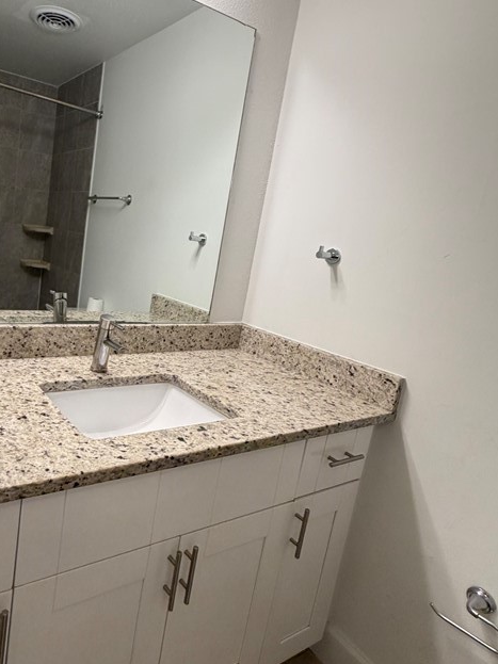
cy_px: 307
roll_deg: -7.5
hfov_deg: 55.5
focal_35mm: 23
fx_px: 441
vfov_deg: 73.8
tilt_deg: -10.6
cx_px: 113
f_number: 2.2
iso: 250
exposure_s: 1/120
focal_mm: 2.22
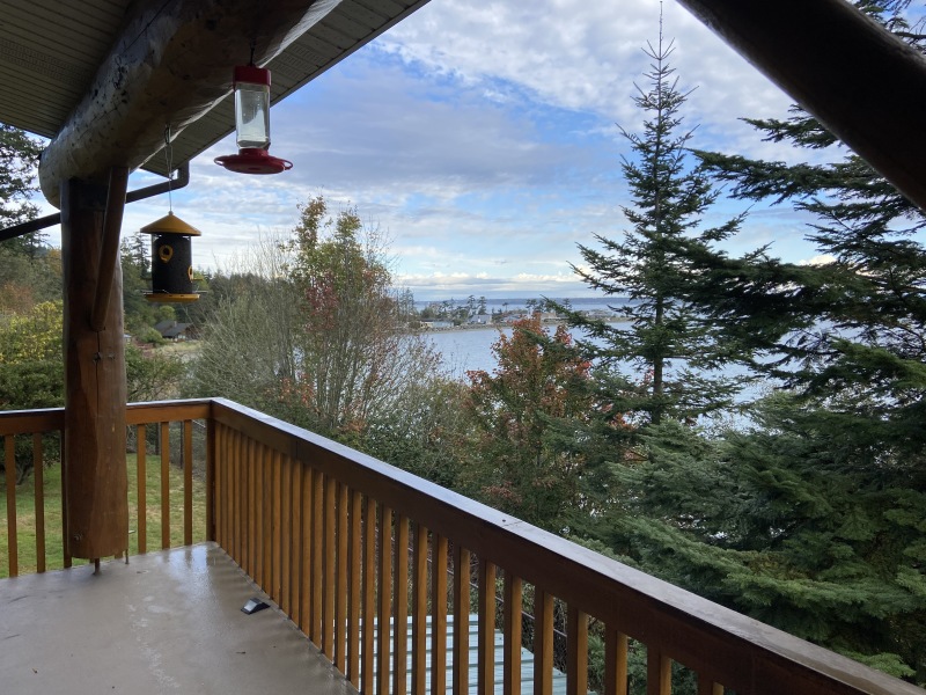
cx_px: 463
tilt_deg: -3.9
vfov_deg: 53.1
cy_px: 348
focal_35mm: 26
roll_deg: -0.4
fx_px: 696
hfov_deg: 67.3
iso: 32
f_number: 1.8
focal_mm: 4.25
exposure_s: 1/1016
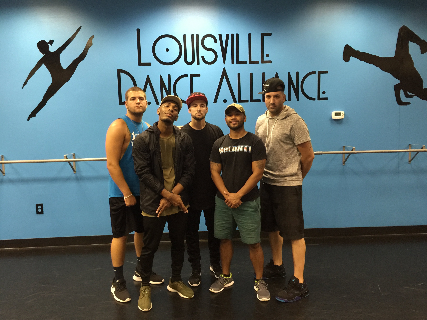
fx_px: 358
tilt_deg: -6.2
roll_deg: +0.6
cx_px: 214
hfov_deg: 61.7
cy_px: 160
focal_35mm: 29
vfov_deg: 48.2
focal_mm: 4.15
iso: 100
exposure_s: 1/8
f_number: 2.2
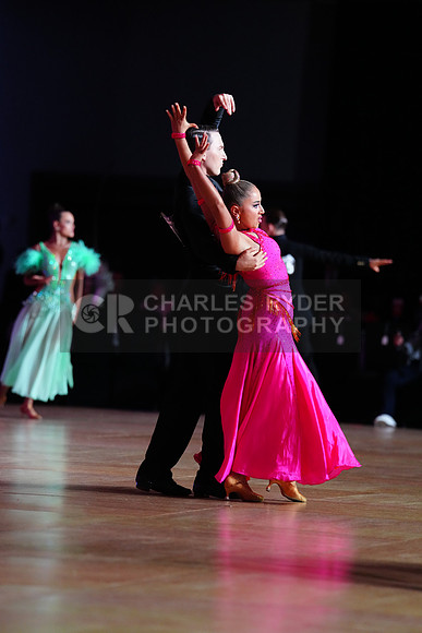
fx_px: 3514
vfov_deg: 10.3
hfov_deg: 6.9
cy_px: 316
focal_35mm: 200
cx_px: 211
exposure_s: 1/400
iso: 4000
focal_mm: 200
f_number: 3.5
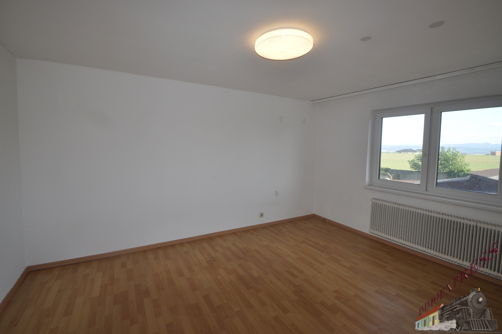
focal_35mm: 15
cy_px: 167
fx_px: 209
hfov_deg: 100.5
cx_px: 251
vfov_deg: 77.2
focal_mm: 10
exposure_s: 1/50
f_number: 10
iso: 250
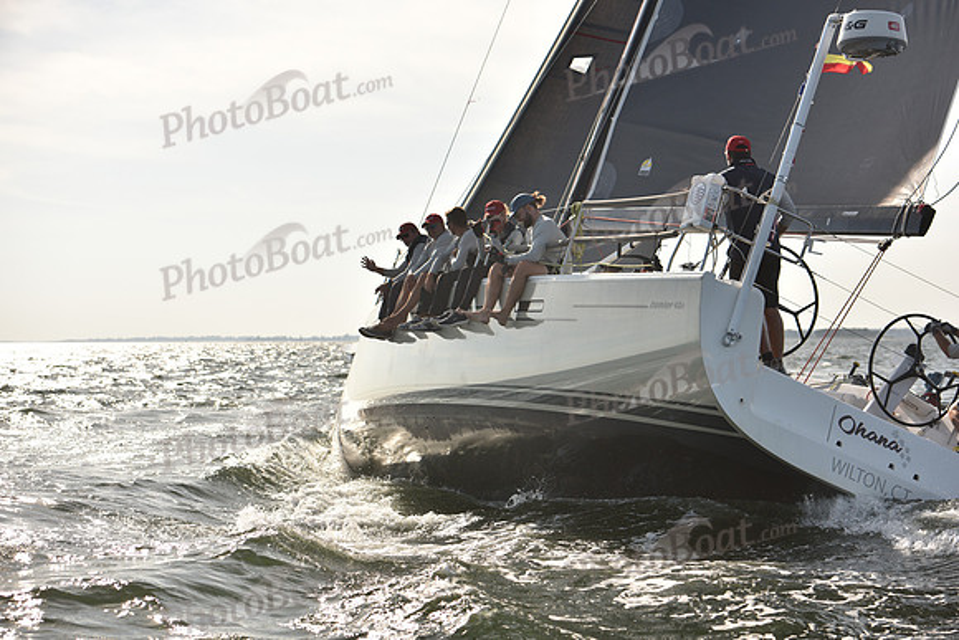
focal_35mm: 70
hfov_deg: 28.8
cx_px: 480
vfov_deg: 19.5
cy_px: 320
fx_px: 1865
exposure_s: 1/800
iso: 250
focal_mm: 70
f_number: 5
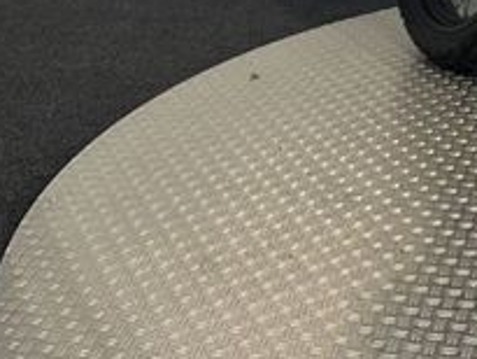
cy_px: -161
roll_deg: -1.0
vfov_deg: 17.8
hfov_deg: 23.1
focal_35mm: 75
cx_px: 619
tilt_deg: -10.1
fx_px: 1034
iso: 64
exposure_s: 1/100
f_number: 1.78
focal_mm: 6.86
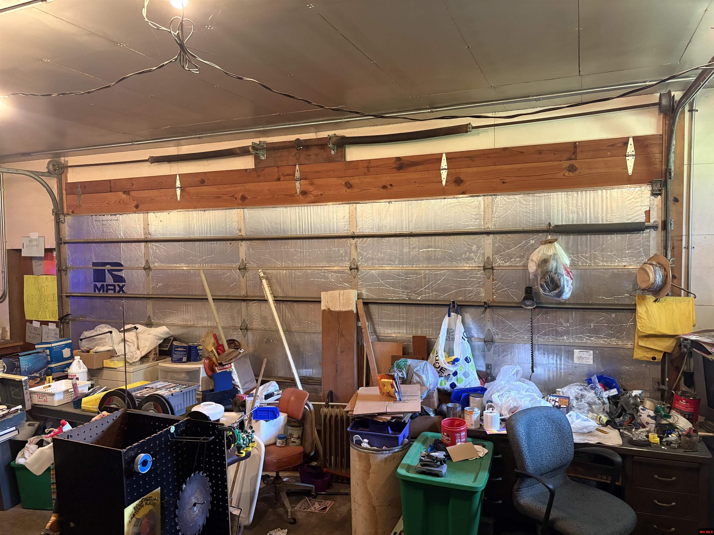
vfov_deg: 53.1
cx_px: 357
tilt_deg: -1.9
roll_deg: +1.7
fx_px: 536
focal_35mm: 26
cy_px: 268
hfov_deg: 67.3
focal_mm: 5.96
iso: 500
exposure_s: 1/60
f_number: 1.6
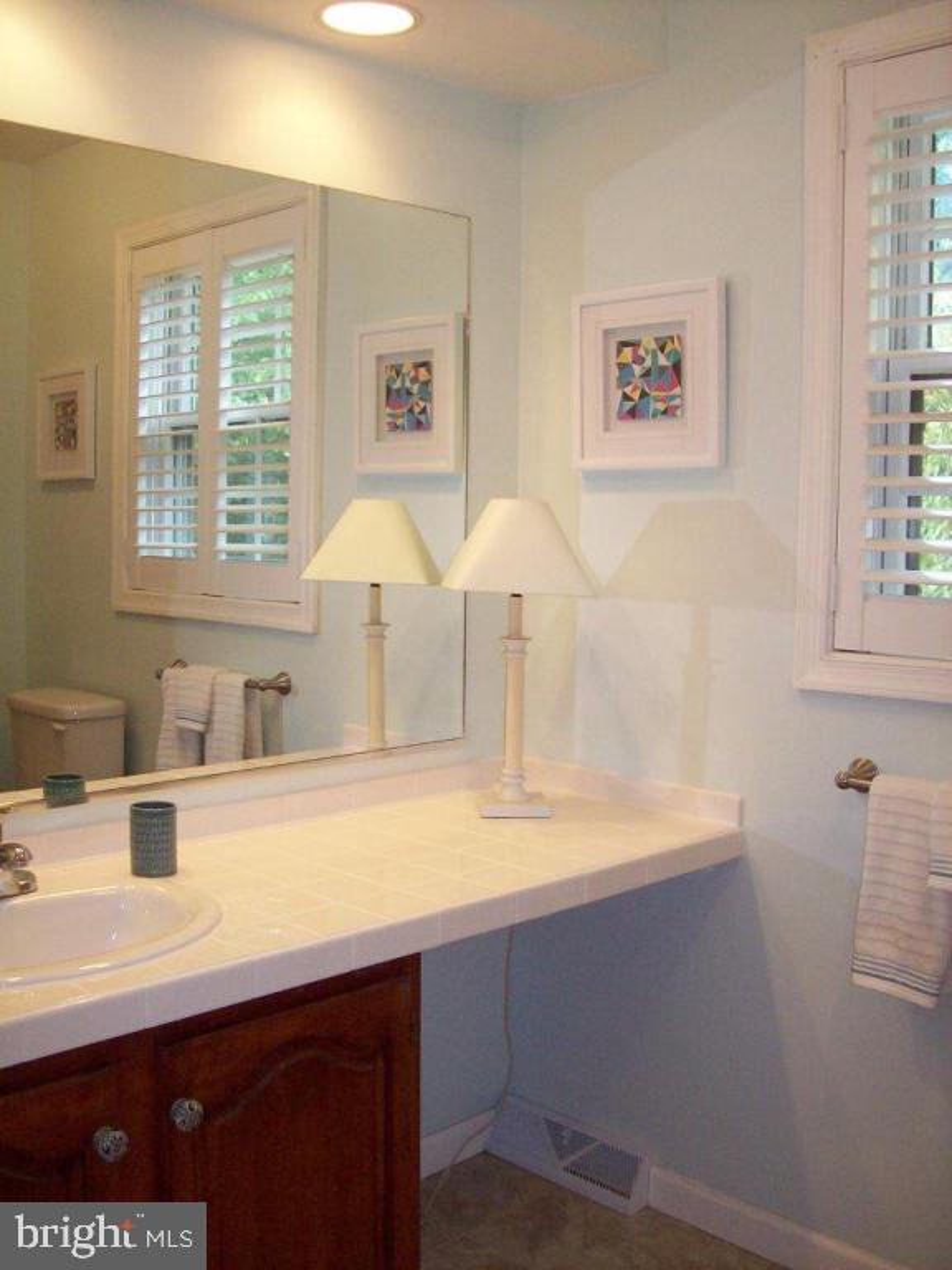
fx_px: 1320
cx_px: 476
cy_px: 635
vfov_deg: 51.4
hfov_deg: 39.7
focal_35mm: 36
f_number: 2.7
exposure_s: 1/64
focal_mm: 6
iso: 140
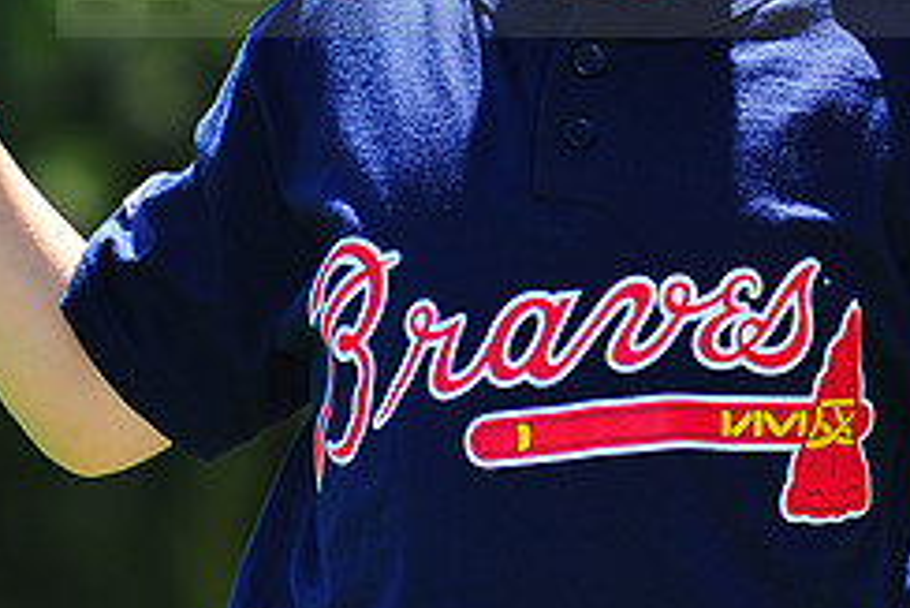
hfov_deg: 4.8
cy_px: -75
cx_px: 682
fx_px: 10800
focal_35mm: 427
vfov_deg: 3.2
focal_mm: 180
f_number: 5
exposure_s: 1/500
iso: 200
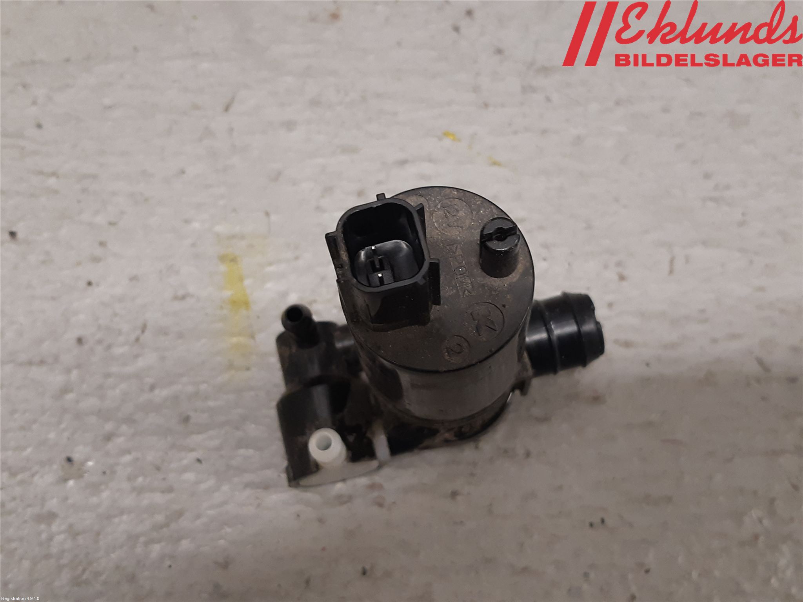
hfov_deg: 67.3
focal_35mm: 26
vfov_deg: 53.1
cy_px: 301
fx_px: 603
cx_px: 402
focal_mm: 3.93
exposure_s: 1/50
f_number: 1.7
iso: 125
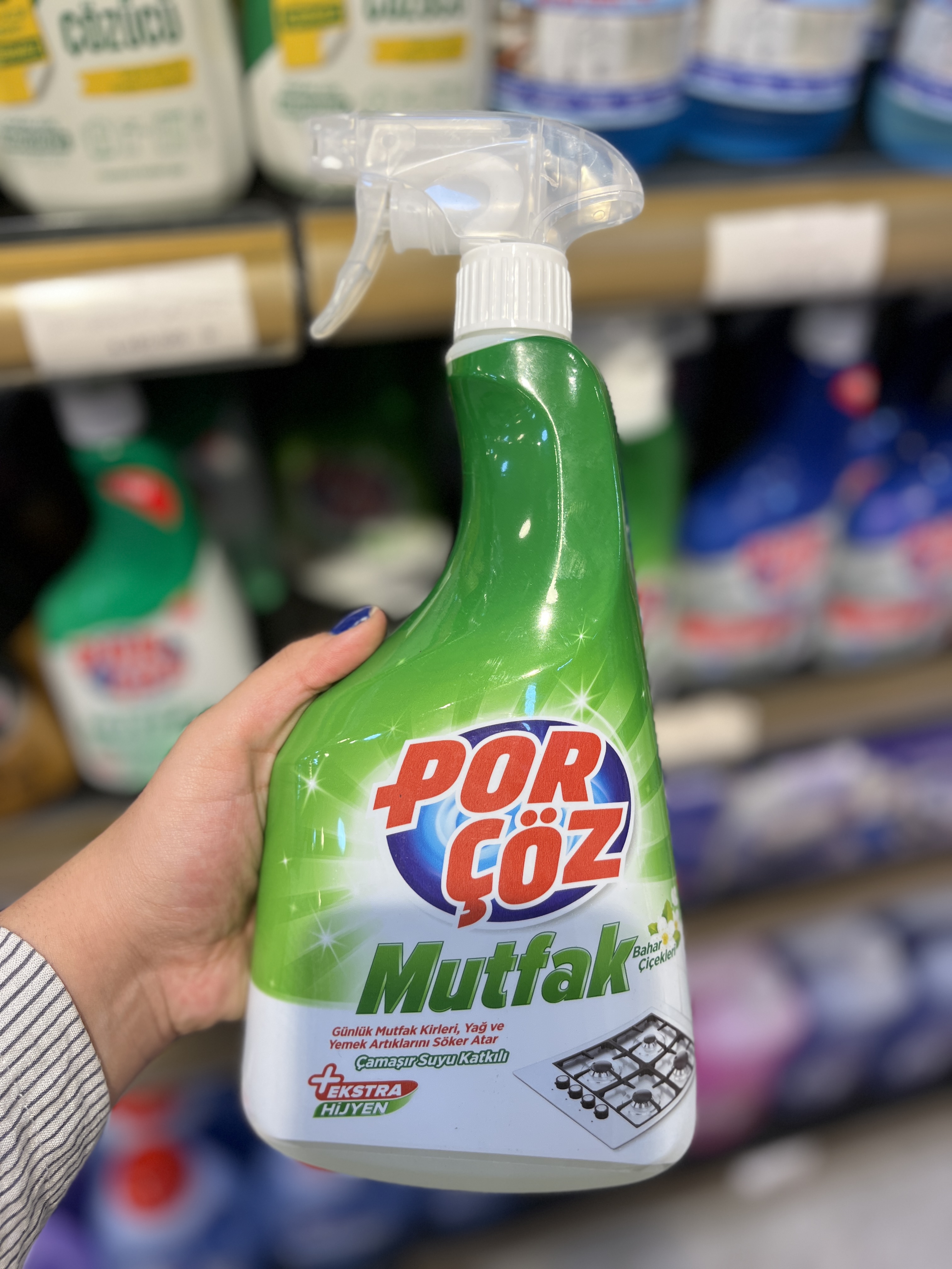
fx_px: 953
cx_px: 476
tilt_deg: -43.7
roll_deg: -2.3
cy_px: 634
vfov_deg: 67.3
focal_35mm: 26
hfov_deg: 53.1
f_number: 1.6
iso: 40
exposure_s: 1/240
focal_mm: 5.1
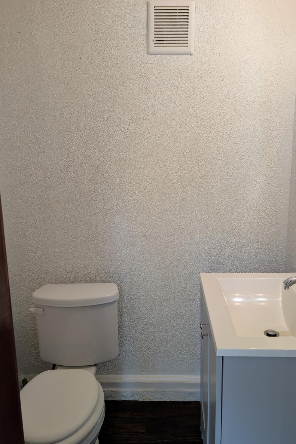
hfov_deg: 49.5
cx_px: 159
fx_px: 321
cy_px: 222
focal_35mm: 26
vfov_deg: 69.4
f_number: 1.68
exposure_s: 1/20
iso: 25
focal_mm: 6.9
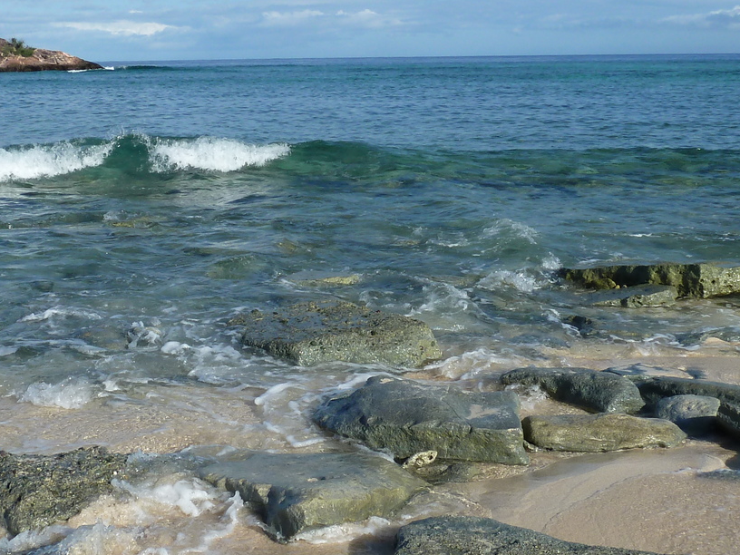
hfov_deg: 38.8
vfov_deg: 29.7
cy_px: 296
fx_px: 1047
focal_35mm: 49
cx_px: 297
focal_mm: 4.1
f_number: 5
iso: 80
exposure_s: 1/500
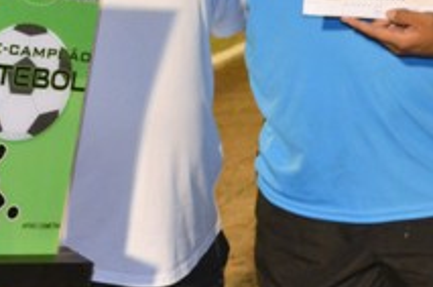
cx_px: 79
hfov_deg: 20.4
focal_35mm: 99
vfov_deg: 13.5
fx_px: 1188
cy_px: -14
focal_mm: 22
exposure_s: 1/60
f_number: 3.8
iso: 1800
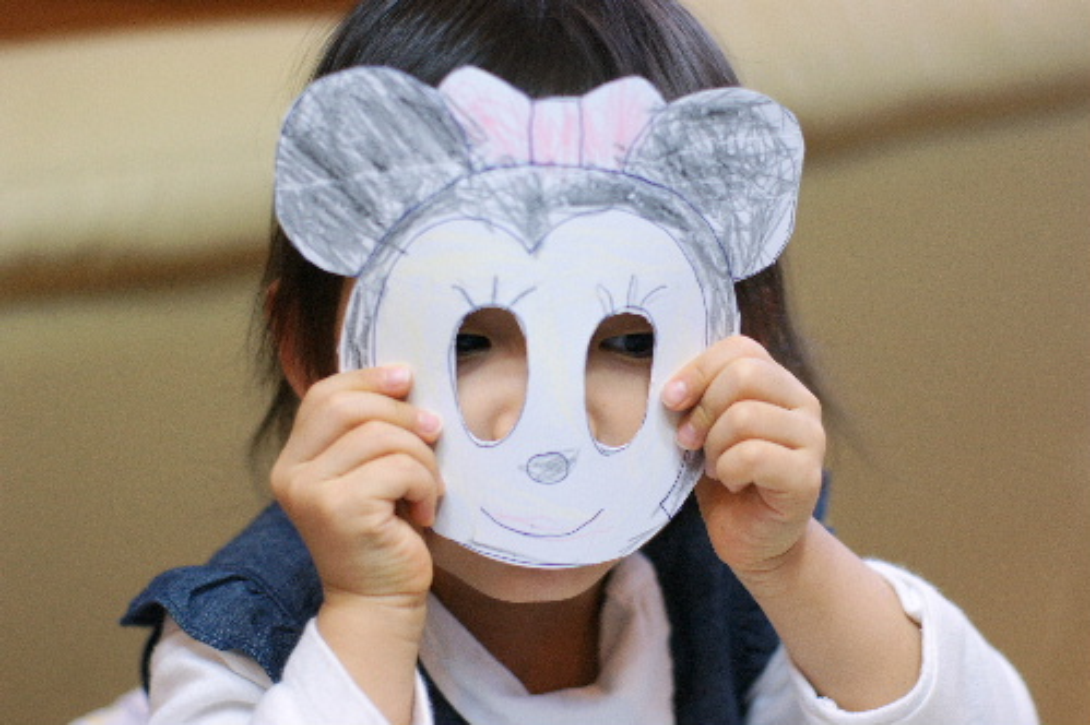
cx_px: 545
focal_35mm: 75
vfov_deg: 18.2
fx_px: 2269
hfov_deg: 27.0
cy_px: 362
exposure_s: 1/80
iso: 125
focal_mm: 50
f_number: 2
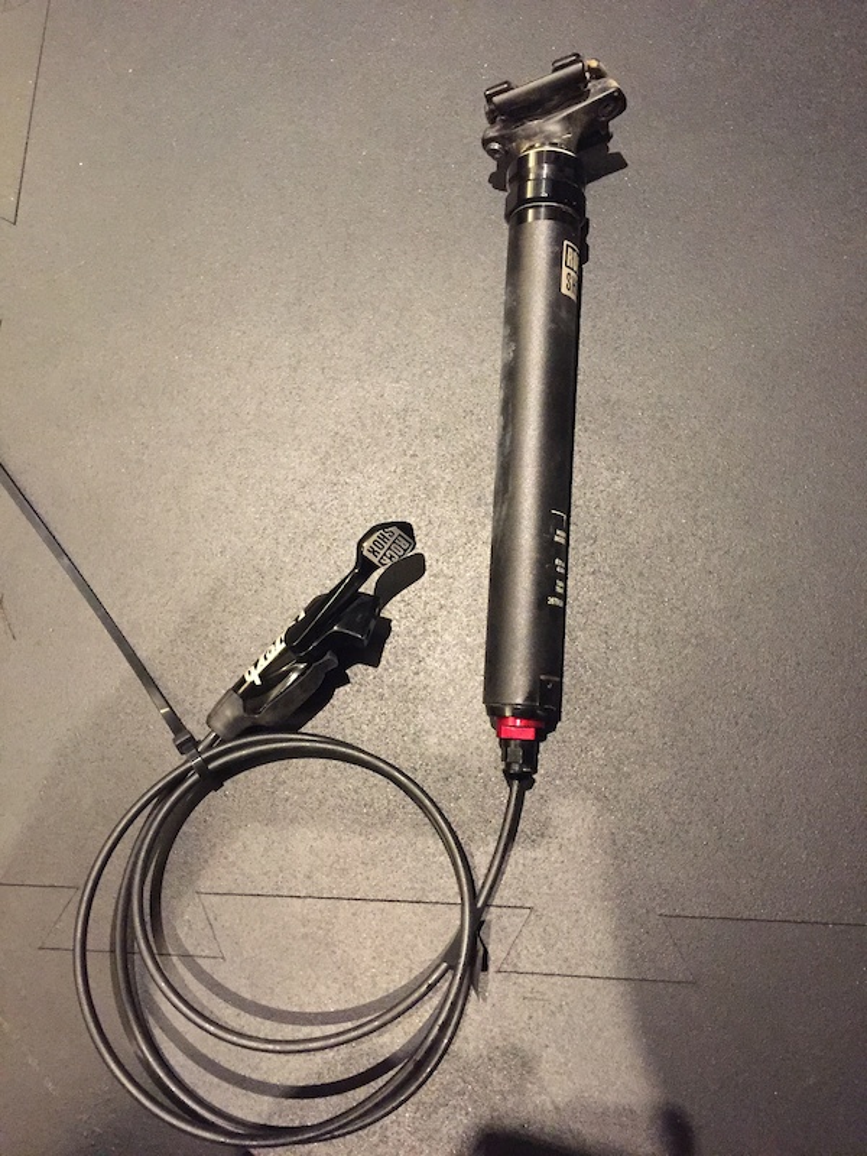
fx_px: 968
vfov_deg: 61.7
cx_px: 434
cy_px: 578
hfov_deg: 48.2
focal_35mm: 29
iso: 400
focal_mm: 4.15
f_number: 2.2
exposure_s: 1/15
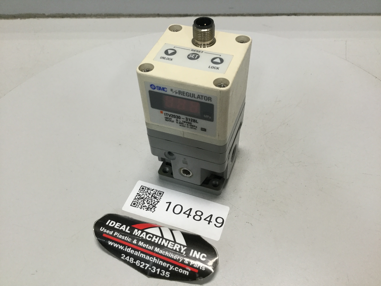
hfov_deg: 58.4
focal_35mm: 31
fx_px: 341
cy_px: 143
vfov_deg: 45.4
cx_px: 190
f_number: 2.4
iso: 40
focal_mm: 3.3
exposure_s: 1/30
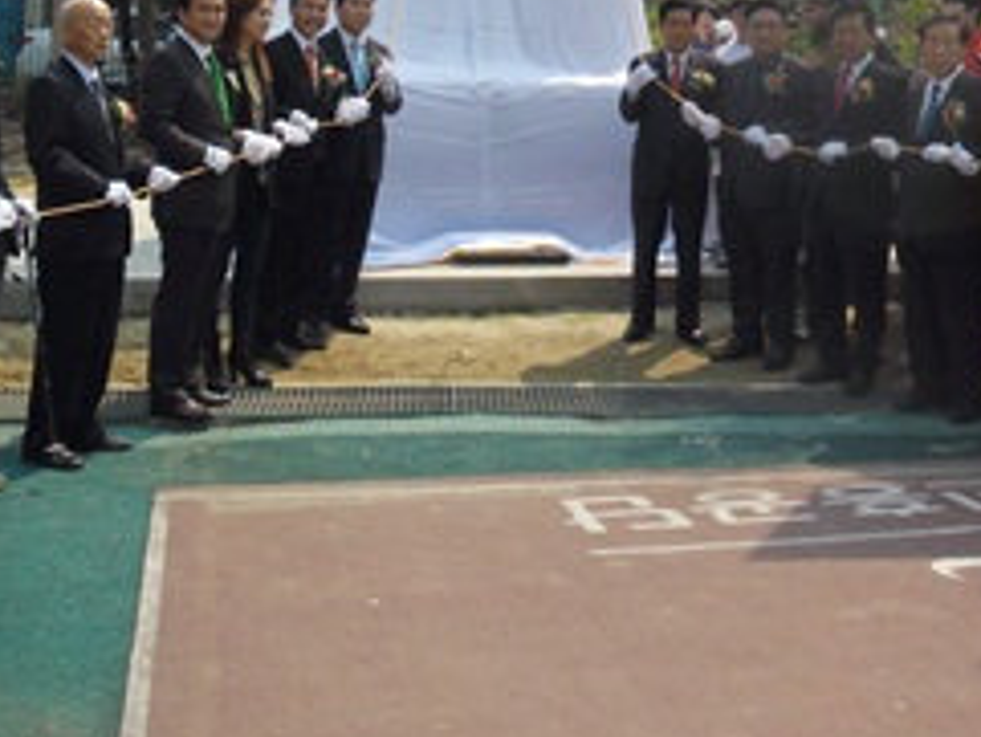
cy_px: 26
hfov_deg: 34.2
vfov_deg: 25.1
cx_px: 615
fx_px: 1588
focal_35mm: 56
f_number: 3.5
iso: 80
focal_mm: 4.9
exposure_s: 1/980
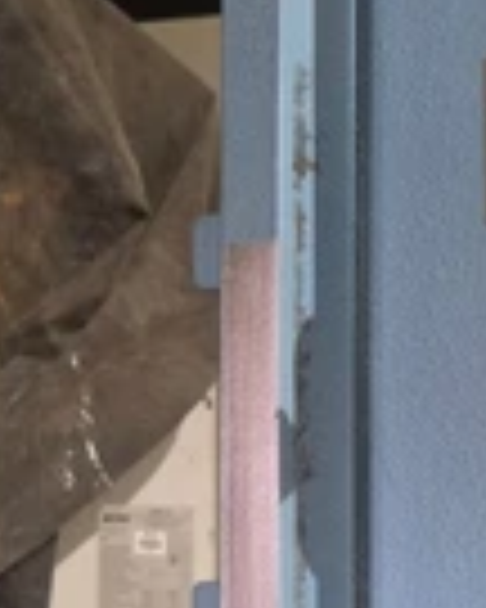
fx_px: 3578
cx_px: 500
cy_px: 374
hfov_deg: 7.7
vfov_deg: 9.7
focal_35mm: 199
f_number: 2.4
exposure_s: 1/30
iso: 640
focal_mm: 7
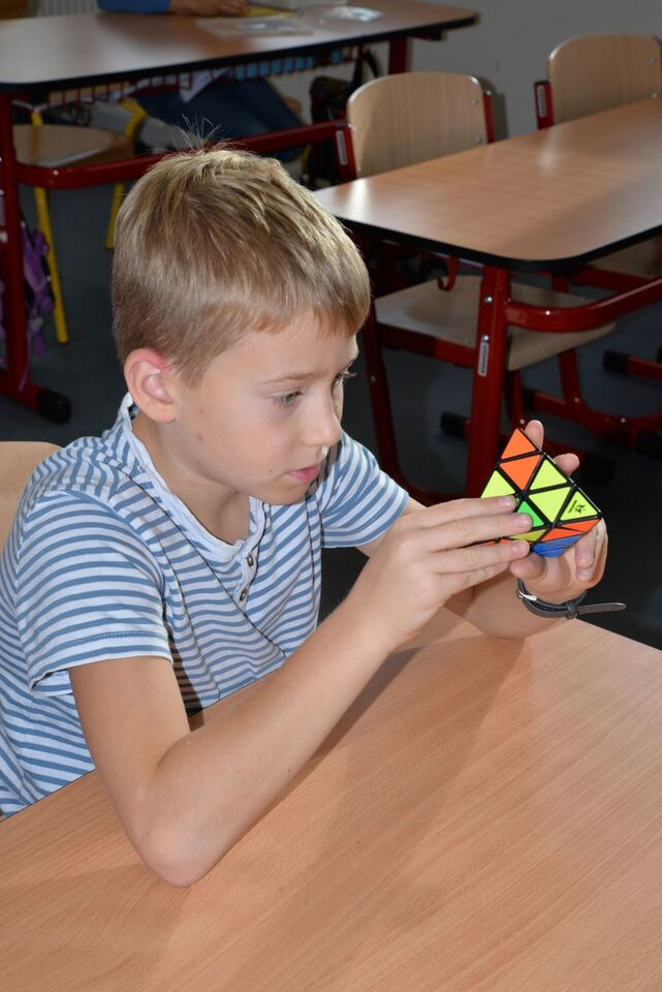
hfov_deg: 20.9
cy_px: 496
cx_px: 331
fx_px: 1791
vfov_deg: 30.9
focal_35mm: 65
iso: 500
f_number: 11
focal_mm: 65
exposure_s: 1/100
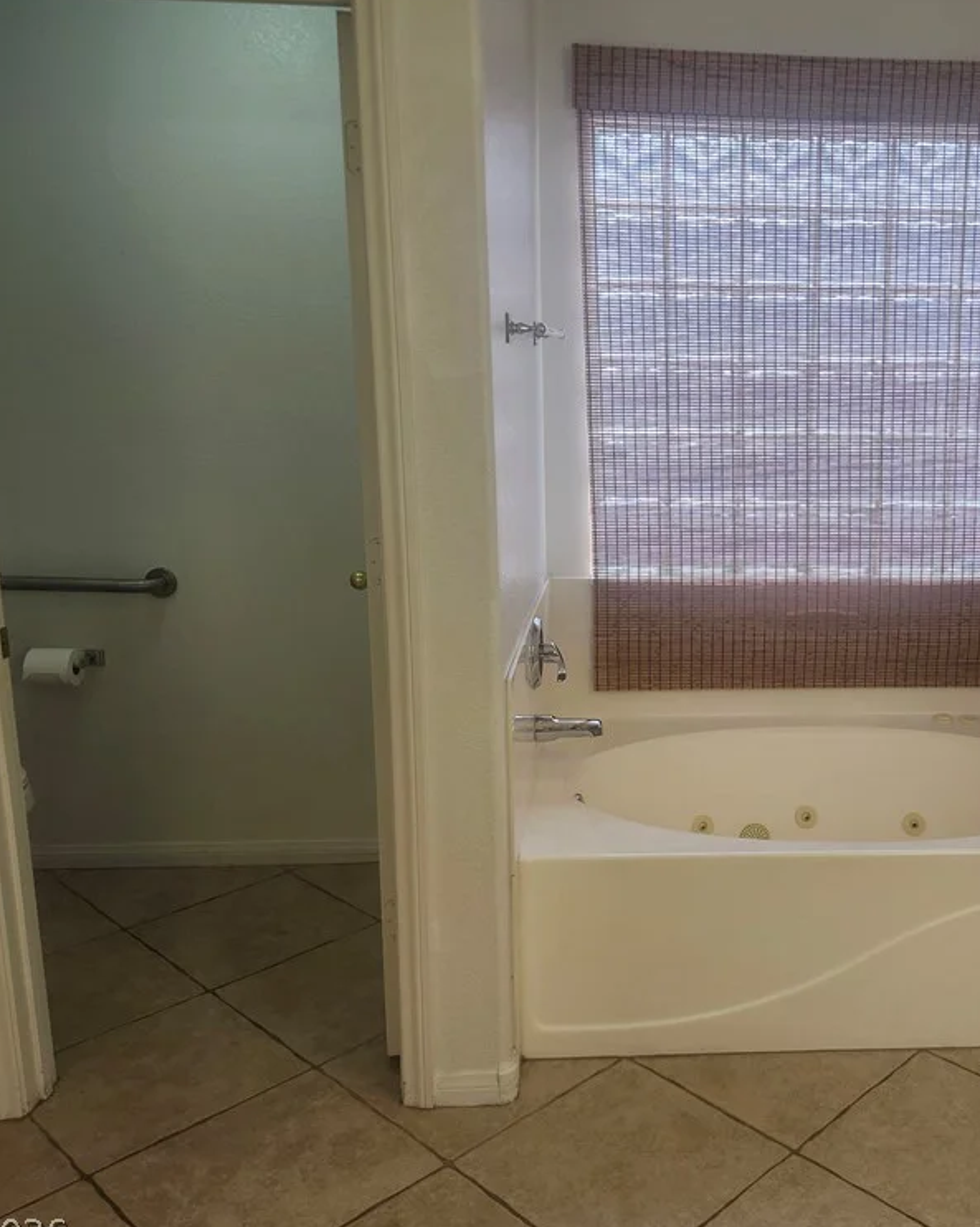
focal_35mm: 31
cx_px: 734
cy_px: 625
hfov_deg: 45.5
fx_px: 1125
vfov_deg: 57.2
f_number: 1.8
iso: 125
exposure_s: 1/180
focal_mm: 5.54
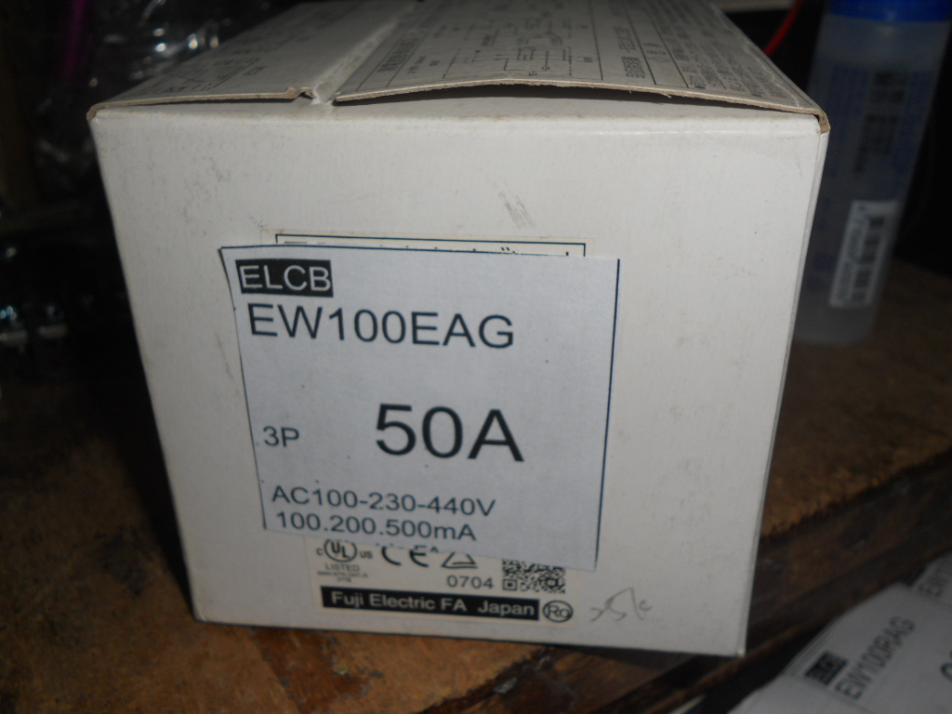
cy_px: 357
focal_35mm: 32
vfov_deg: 44.2
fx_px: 880
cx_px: 476
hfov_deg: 56.8
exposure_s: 1/25
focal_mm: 5.8
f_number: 8.8
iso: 80
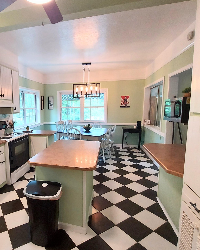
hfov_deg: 65.6
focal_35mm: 20
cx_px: 61
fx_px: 148
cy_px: 126
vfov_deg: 80.4
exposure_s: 1/60
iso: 250
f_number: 2.2
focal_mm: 1.74
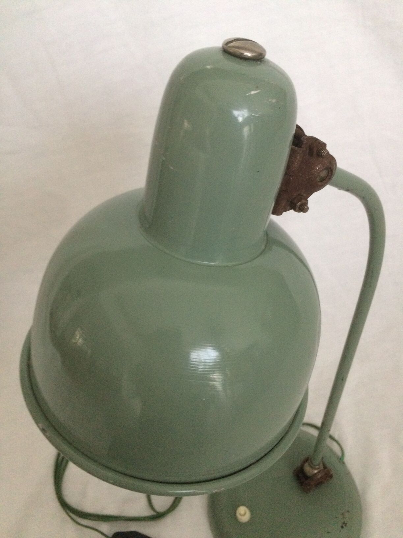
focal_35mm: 29
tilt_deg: -50.7
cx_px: 202
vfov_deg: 61.7
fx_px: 450
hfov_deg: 48.2
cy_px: 269
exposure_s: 1/33
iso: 250
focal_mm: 4.15
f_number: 2.2
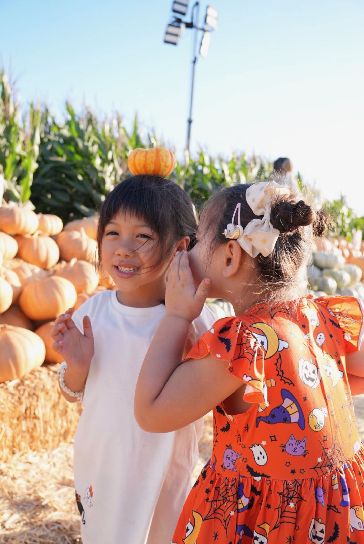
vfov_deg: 62.1
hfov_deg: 43.9
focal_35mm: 30
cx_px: 182
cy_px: 272
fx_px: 452
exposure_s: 1/250
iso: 100
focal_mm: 19.9
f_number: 3.5
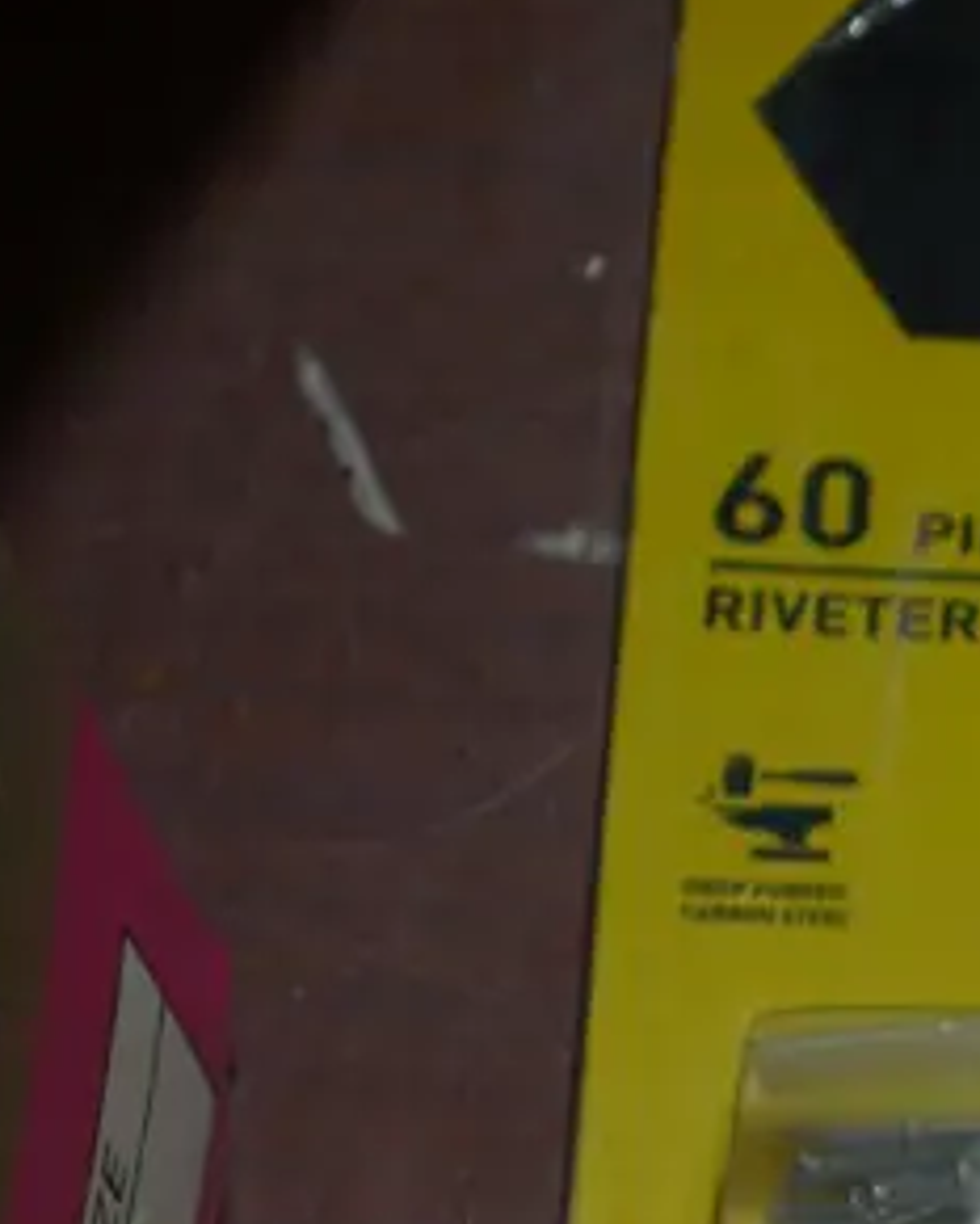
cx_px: 1588
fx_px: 3986
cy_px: 1792
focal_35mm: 110
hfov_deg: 13.0
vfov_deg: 16.1
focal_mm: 16
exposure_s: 1/125
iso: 200
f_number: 4
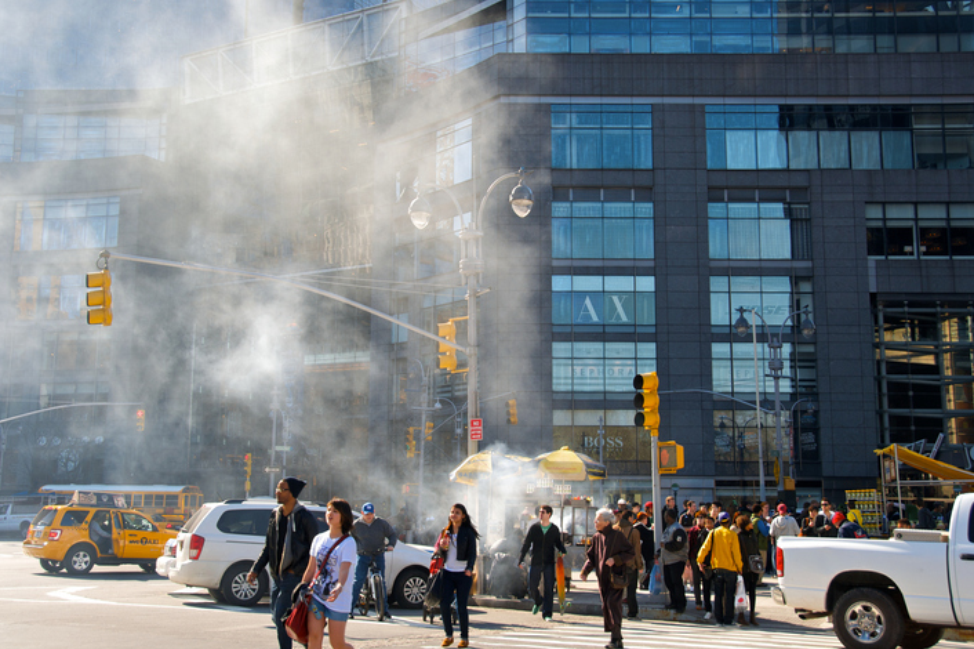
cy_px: 327
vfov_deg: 32.2
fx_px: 1123
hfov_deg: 46.9
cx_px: 481
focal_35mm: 42
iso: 220
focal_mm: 27
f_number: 5.6
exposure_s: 1/125
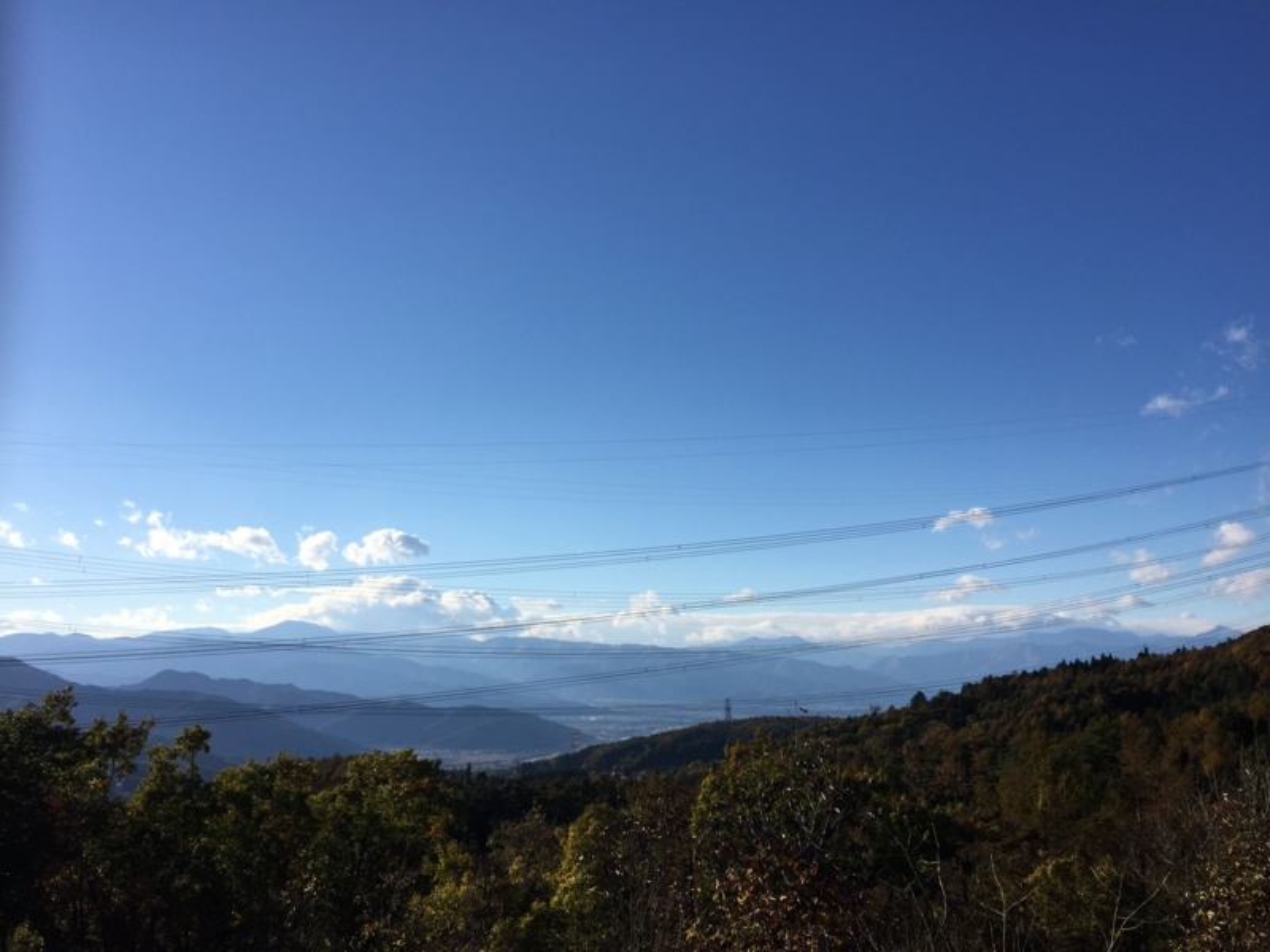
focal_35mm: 29
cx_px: 635
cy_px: 476
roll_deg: +1.1
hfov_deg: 61.7
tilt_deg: +11.0
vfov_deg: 48.2
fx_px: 1064
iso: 32
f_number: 2.2
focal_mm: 4.15
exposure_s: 1/3049
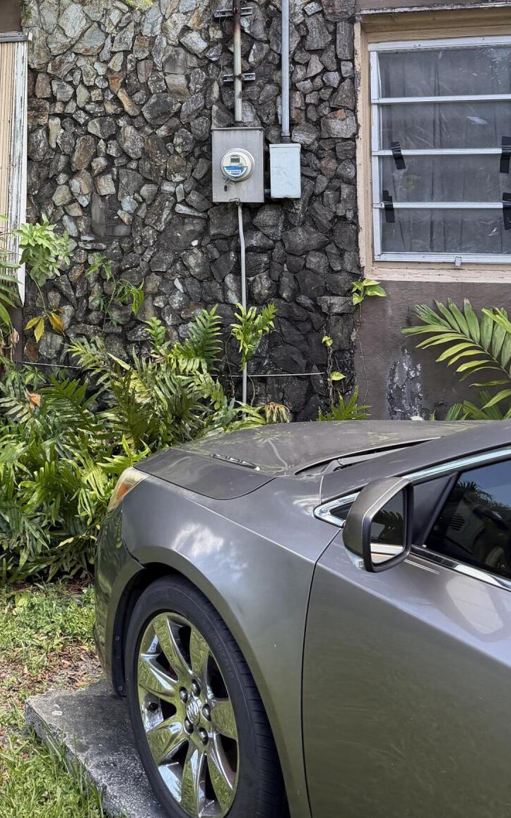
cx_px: 15
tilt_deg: +2.1
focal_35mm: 44
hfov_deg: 27.7
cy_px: 154
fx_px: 980
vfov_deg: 43.0
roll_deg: +0.0
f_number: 1.78
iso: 100
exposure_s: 1/571
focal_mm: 6.76
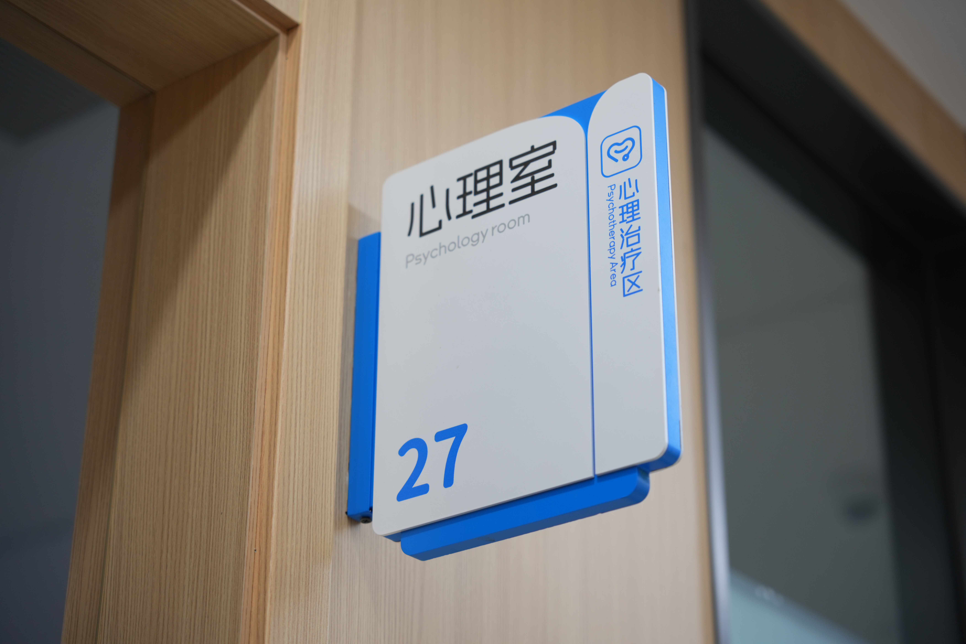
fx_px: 1878
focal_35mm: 70
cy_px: 322
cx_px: 483
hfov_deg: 28.8
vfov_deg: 19.5
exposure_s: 1/100
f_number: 2.8
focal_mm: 70
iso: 320
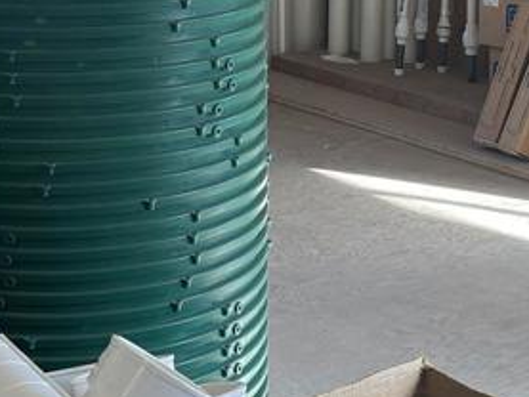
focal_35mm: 96
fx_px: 1468
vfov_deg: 15.0
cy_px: -34
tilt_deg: -8.1
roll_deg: -0.1
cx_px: 376
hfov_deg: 20.3
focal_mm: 4.2
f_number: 1.6
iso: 64
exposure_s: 1/120
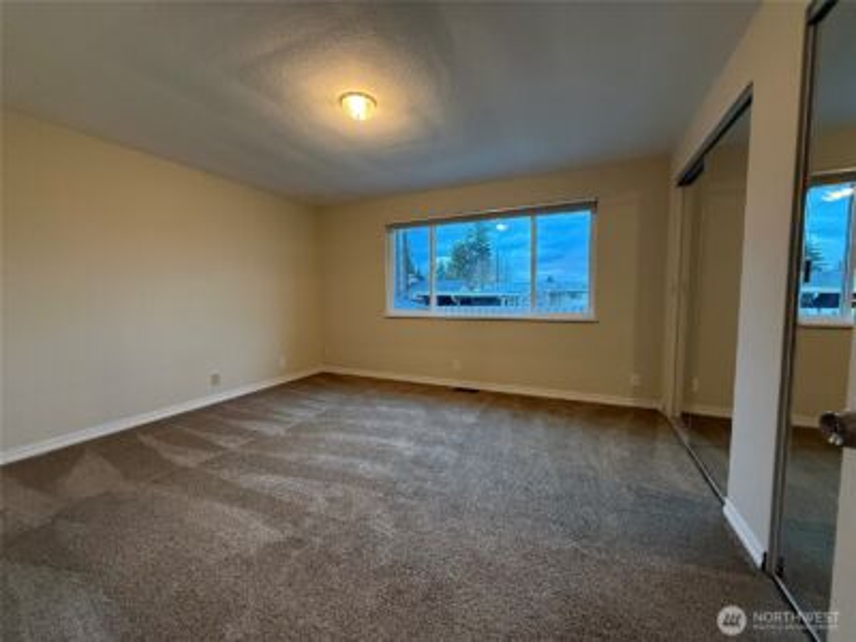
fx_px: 346
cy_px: 321
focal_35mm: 14
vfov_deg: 85.7
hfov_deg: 102.1
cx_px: 428
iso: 640
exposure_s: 1/120
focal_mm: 2.22
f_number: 2.2
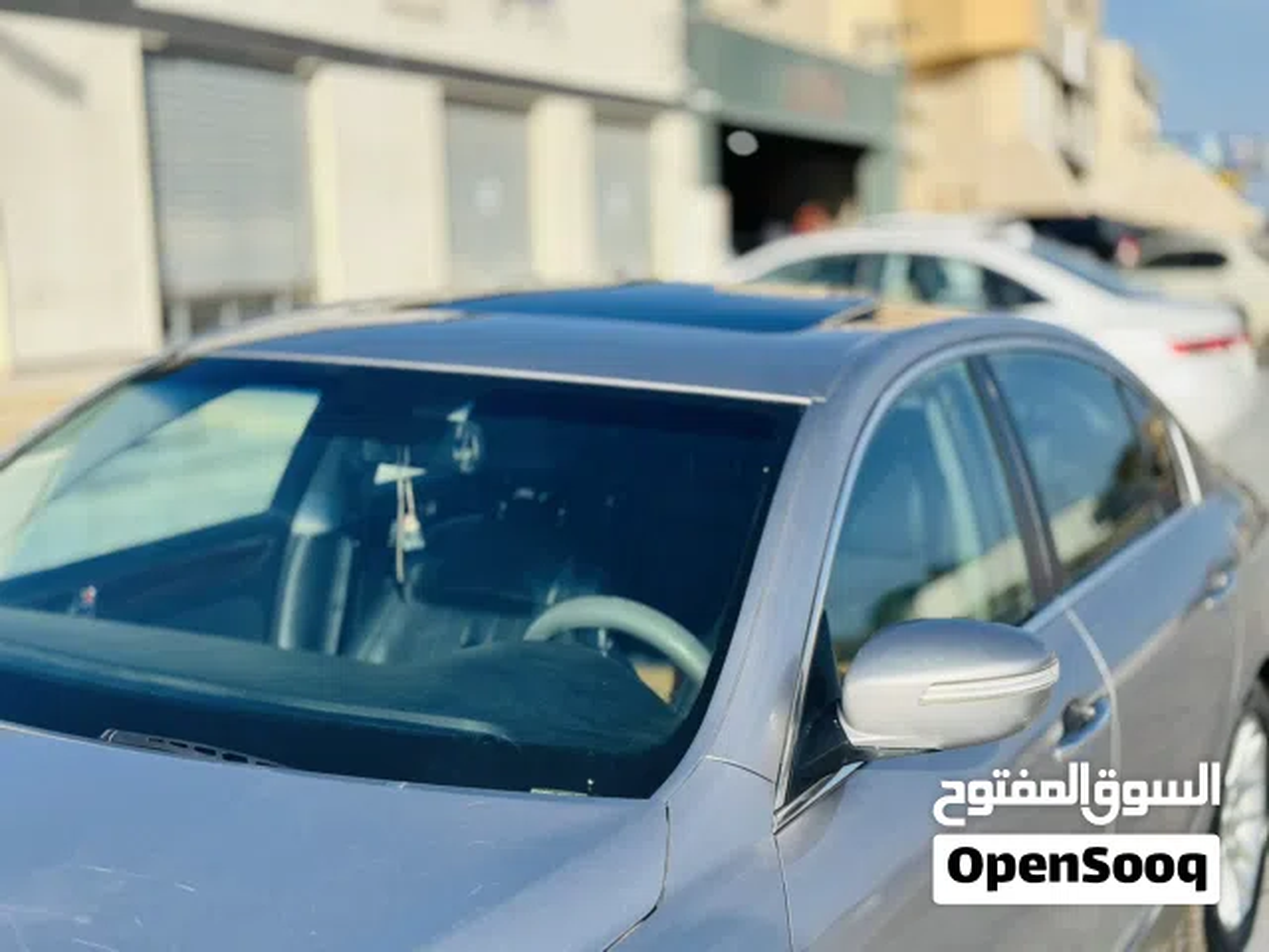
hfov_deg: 39.7
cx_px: 634
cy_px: 476
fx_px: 1760
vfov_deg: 30.3
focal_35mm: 48
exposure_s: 1/5000
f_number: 1.78
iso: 100
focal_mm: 6.86
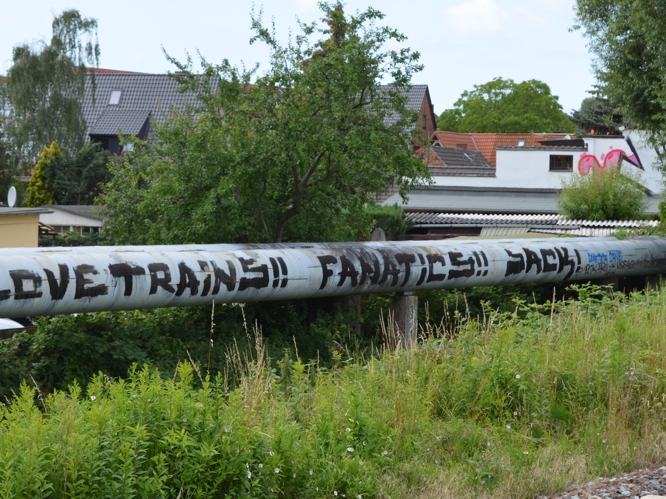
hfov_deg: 20.6
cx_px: 303
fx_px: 1828
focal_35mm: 95
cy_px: 270
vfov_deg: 15.6
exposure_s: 1/250
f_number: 8
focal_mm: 48
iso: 140
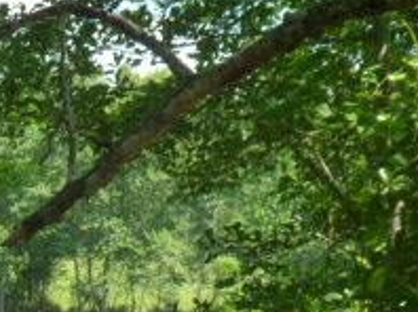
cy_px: 382
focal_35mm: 123
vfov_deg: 11.8
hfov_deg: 15.3
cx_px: -114
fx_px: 1483
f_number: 3.8
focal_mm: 6.8
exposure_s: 1/200
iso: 160
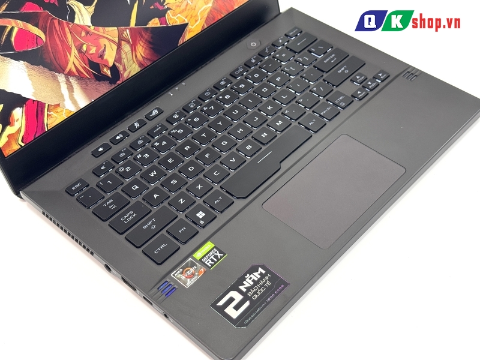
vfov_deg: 30.3
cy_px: 180
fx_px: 666
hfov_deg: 39.7
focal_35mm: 48
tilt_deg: -48.1
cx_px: 240
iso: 100
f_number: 1.78
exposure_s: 1/63
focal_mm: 6.76
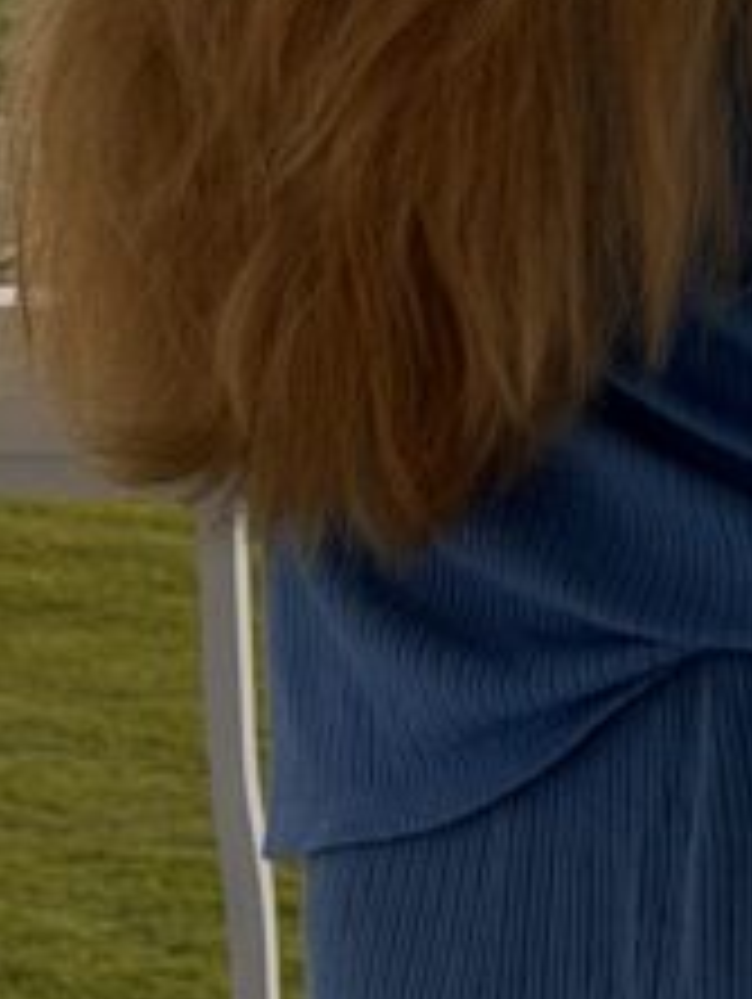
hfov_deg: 6.5
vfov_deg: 8.9
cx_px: 1581
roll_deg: +0.0
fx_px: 6389
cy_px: 40
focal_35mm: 221
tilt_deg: -9.8
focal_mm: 6.76
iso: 80
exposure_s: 1/13333
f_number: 1.78
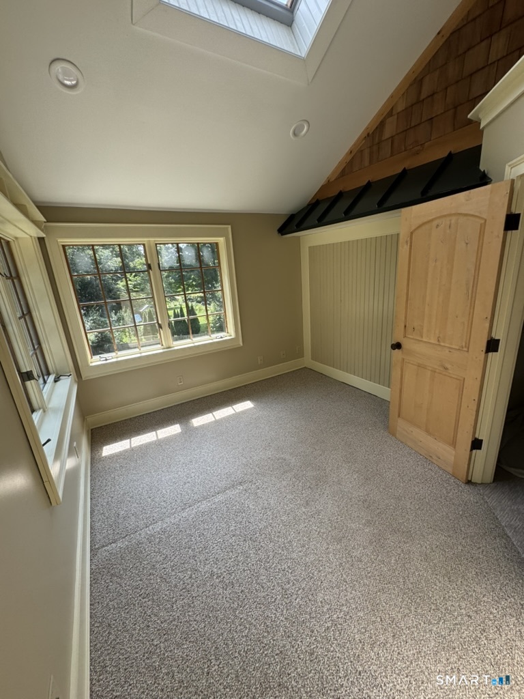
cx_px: 262
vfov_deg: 102.1
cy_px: 350
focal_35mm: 14
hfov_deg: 85.7
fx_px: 283
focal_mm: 2.22
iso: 40
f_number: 2.2
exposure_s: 1/154
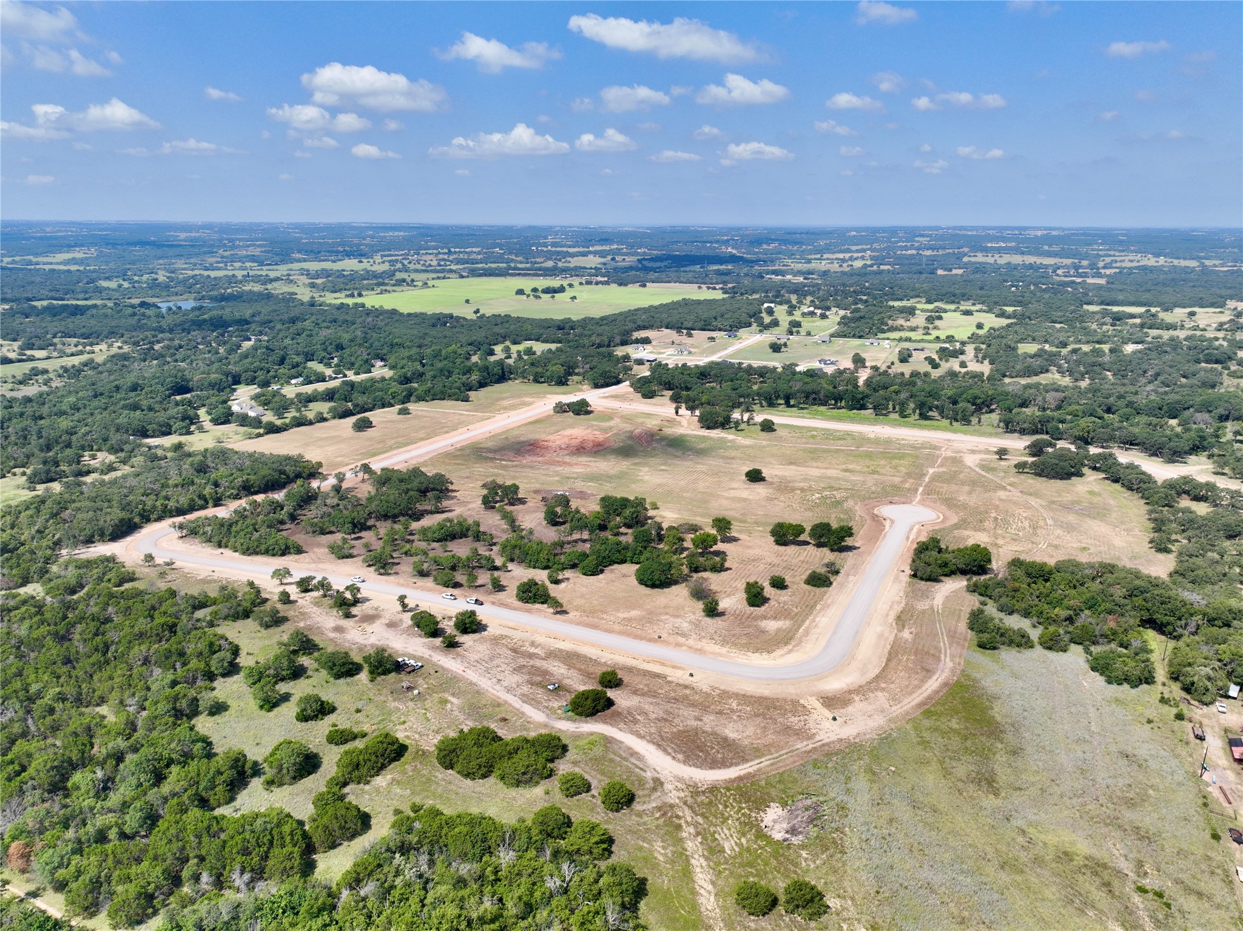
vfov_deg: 56.8
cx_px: 622
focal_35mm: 24
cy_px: 466
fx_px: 861
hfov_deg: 71.6
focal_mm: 12.29
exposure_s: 1/1600
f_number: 2.8
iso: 100
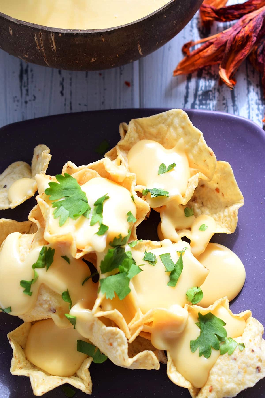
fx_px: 828
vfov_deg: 27.0
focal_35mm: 75
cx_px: 132
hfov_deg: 18.2
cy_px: 199
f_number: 6.3
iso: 400
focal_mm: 50
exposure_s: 1/125
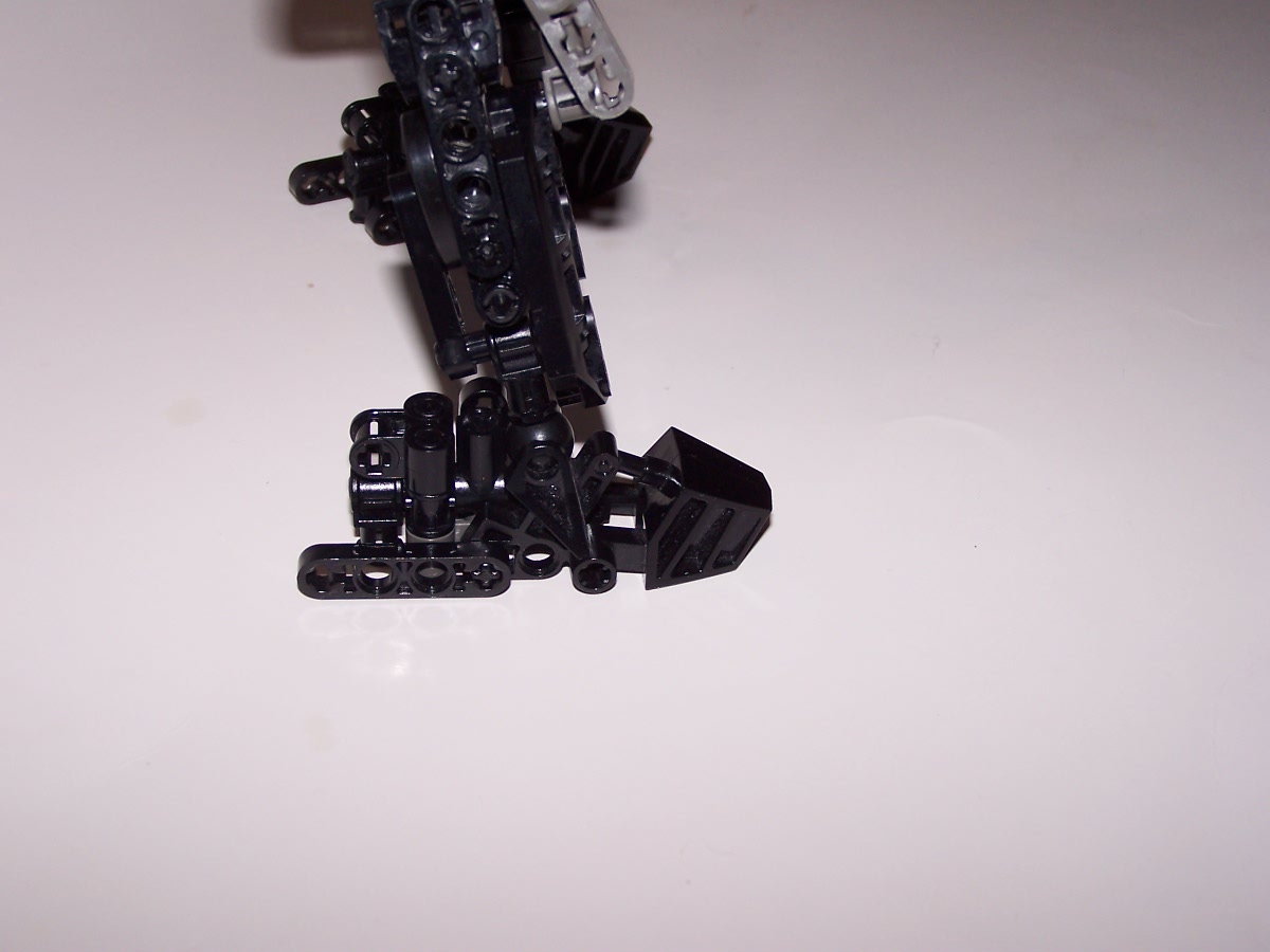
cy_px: 476
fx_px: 2165
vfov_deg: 24.8
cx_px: 635
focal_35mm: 59
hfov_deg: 32.7
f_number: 3.2
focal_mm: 9.8
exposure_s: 1/60
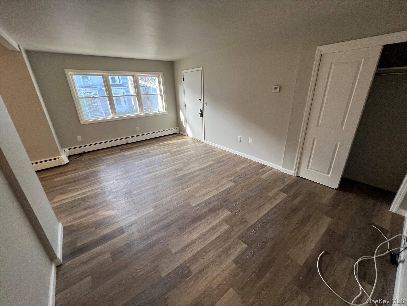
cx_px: 204
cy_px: 153
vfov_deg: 89.9
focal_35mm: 13
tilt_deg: -19.8
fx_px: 153
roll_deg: +2.4
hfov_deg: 106.2
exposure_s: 1/120
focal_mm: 1.57
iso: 125
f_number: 1.8
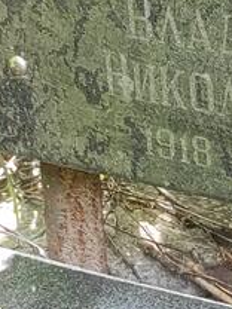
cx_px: 300
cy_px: -34
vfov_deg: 25.1
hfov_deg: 19.0
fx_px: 643
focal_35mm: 72
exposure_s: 1/50
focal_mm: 5.43
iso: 145
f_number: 1.89
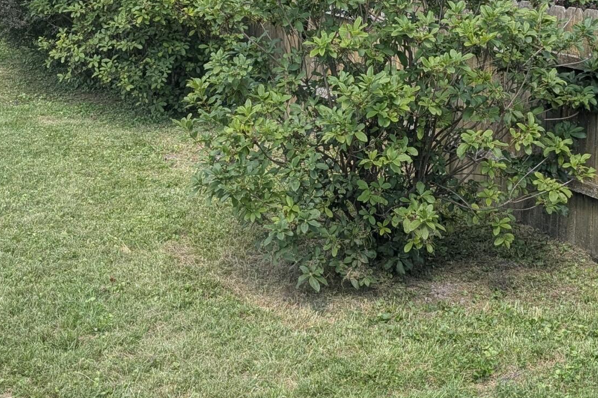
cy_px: 81
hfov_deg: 29.5
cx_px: 374
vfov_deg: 19.8
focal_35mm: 68
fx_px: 1129
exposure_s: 1/571
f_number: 1.68
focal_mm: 6.9
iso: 21
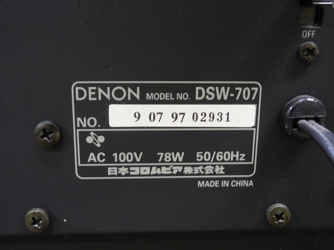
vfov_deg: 35.1
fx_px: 396
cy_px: 125
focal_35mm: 41
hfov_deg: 45.8
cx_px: 167
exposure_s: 1/7.4
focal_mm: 8.8
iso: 400
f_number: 3.2
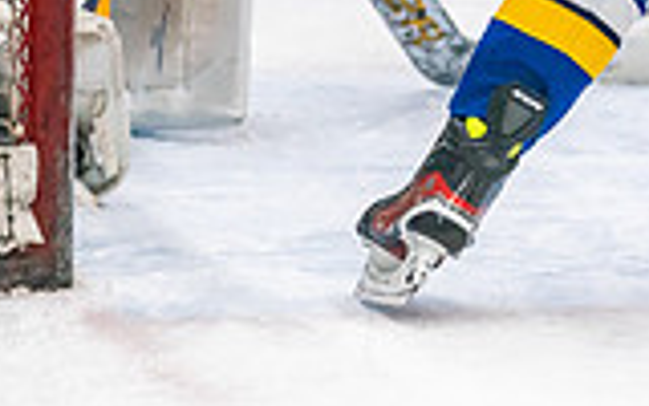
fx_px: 7287
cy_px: -298
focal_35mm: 412
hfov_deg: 5.1
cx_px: -32
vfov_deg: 3.2
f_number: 2.8
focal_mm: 105
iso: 3200
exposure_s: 1/1250
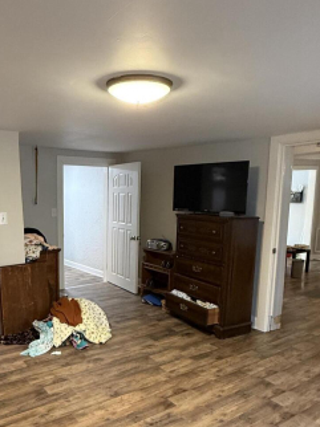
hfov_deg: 46.7
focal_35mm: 29
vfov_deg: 61.4
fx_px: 358
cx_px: 88
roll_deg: -0.6
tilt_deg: -6.9
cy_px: 247
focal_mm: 2.22
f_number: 2.2
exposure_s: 1/60
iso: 500
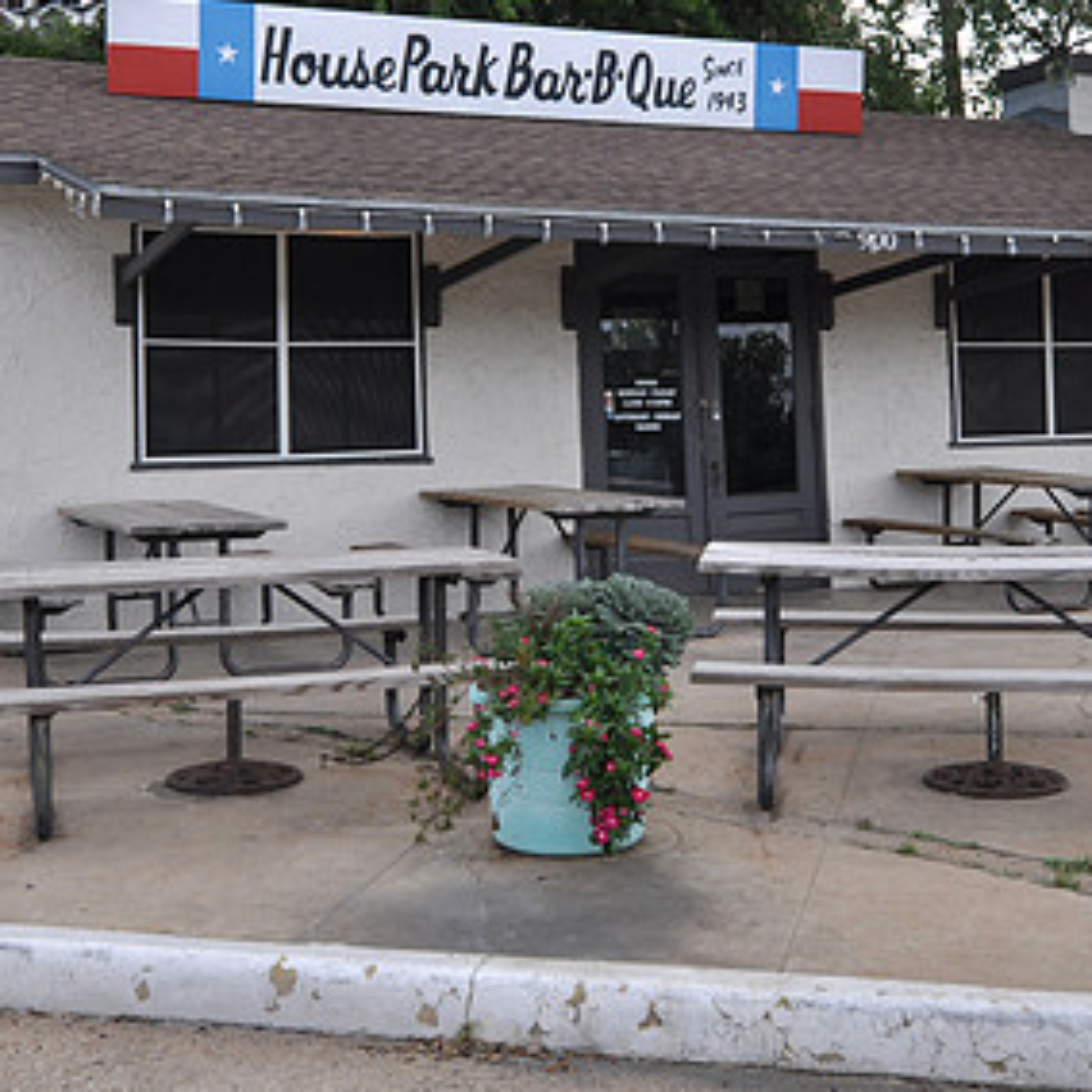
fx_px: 1856
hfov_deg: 32.8
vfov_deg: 32.5
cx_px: 558
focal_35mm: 52
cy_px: 371
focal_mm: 20
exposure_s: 1/250
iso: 200
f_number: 8
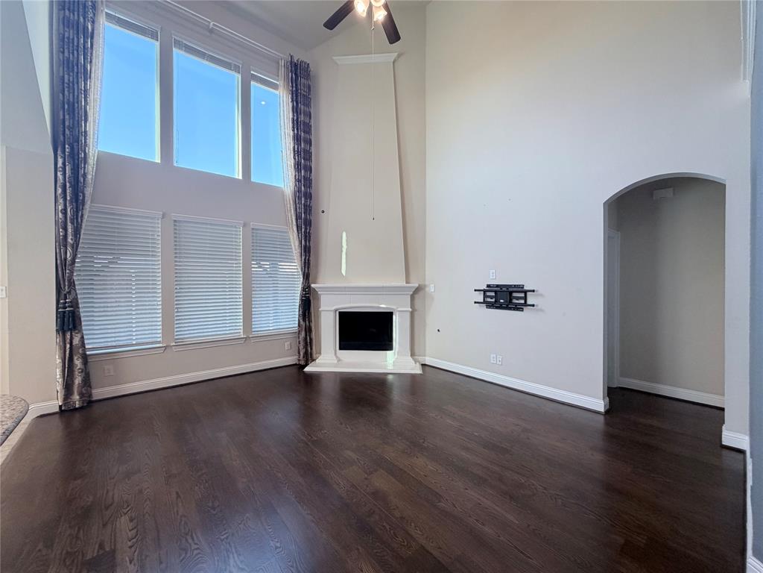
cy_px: 286
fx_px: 309
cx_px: 382
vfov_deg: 85.7
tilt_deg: -0.1
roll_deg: +0.4
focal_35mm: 14
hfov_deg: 102.1
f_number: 2.2
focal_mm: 2.22
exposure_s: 1/120
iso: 160
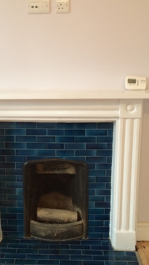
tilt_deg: -11.5
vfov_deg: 48.1
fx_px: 295
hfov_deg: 28.2
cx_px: 54
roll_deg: +1.1
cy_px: 107
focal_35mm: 42
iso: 250
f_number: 2.2
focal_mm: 4.15
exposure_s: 1/33
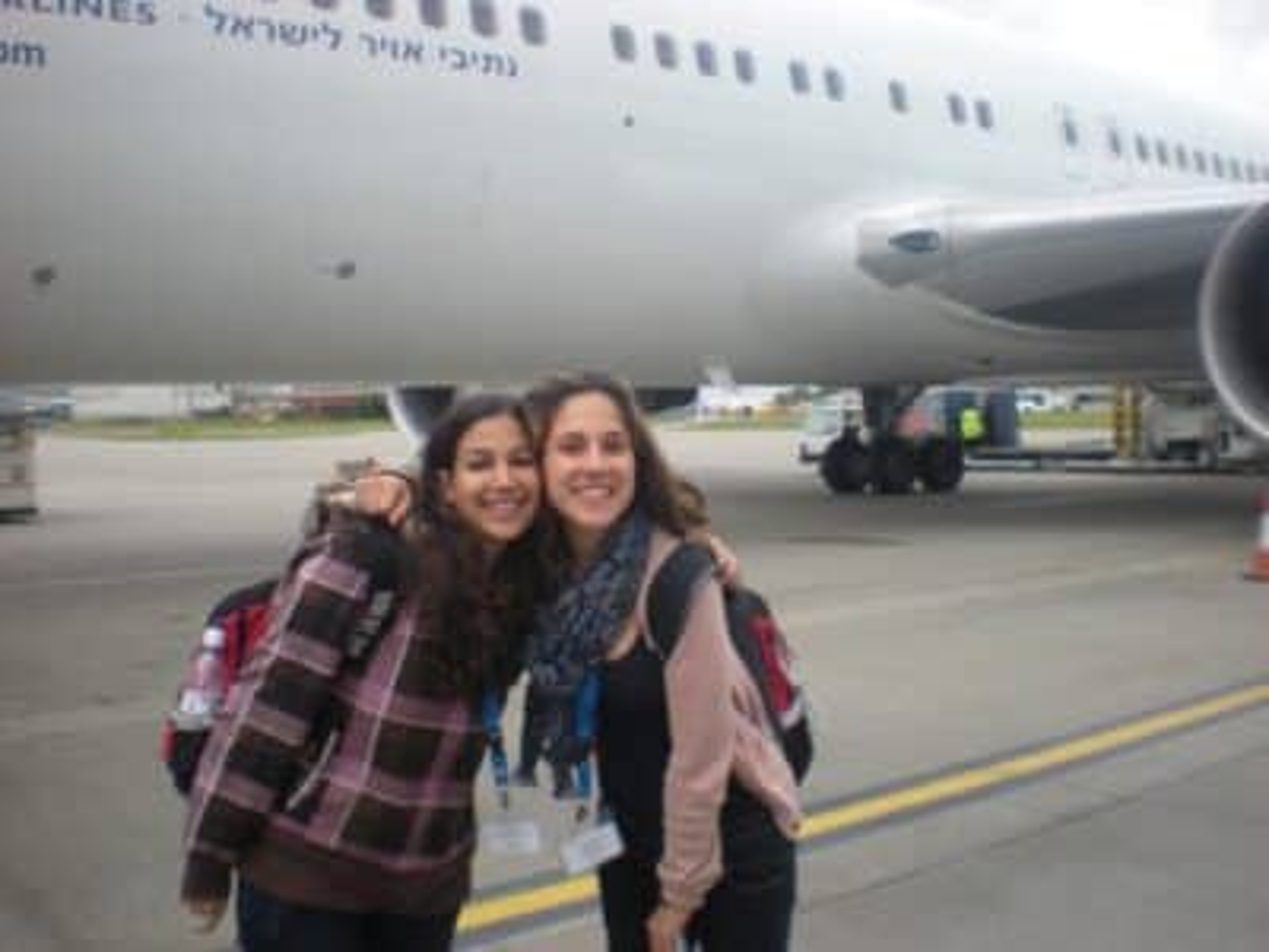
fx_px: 1393
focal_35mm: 38
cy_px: 476
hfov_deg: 49.0
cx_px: 634
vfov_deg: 37.7
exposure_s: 1/222
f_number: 4.6
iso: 64
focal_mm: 6.3
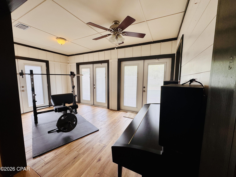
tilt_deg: -5.8
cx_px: 118
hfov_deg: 102.1
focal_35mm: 14
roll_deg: -1.1
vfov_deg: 85.7
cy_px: 88
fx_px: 95
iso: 40
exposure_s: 1/133
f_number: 2.2
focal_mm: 2.22
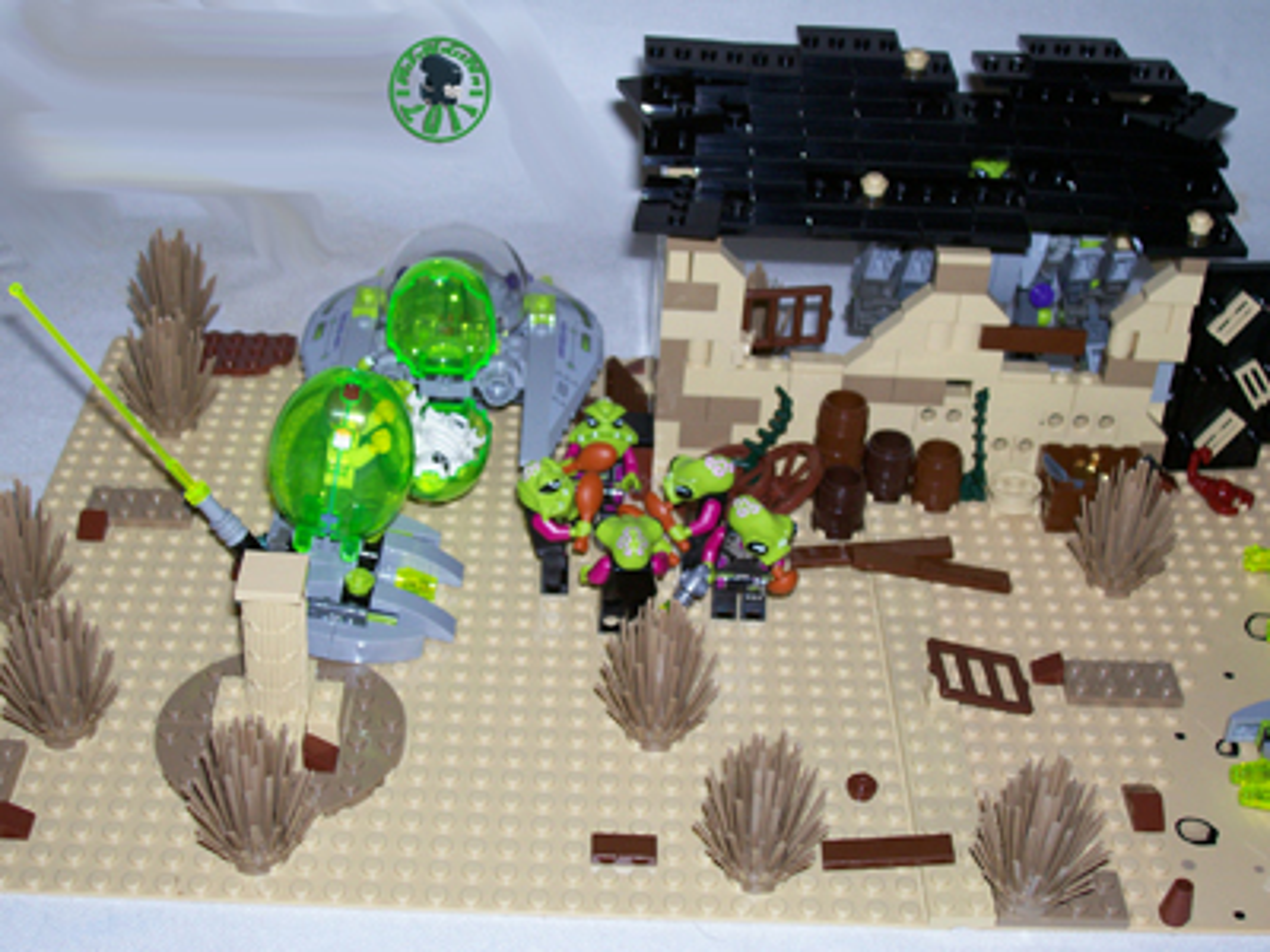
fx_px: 1944
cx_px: 635
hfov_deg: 36.2
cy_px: 476
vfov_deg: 27.5
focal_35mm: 53
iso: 80
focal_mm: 8.7
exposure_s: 1/73.3
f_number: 3.2
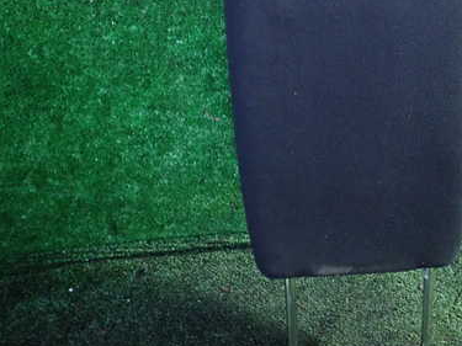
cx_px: 360
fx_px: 534
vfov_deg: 35.5
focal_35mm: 40
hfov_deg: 44.8
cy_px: 106
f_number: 2
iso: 800
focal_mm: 4.5
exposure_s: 1/13
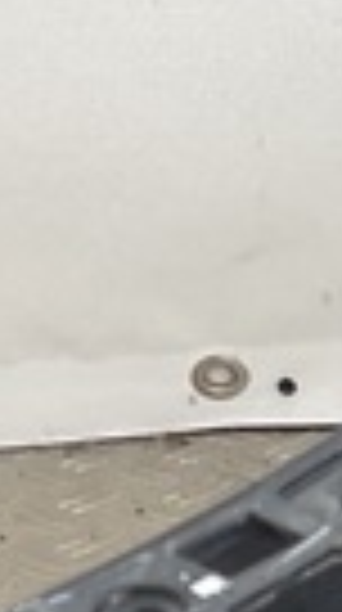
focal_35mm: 235
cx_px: 1638
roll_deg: -9.4
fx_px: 3808
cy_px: 1080
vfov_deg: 8.8
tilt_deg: -31.8
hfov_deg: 4.5
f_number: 1.8
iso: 32
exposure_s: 1/120
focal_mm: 3
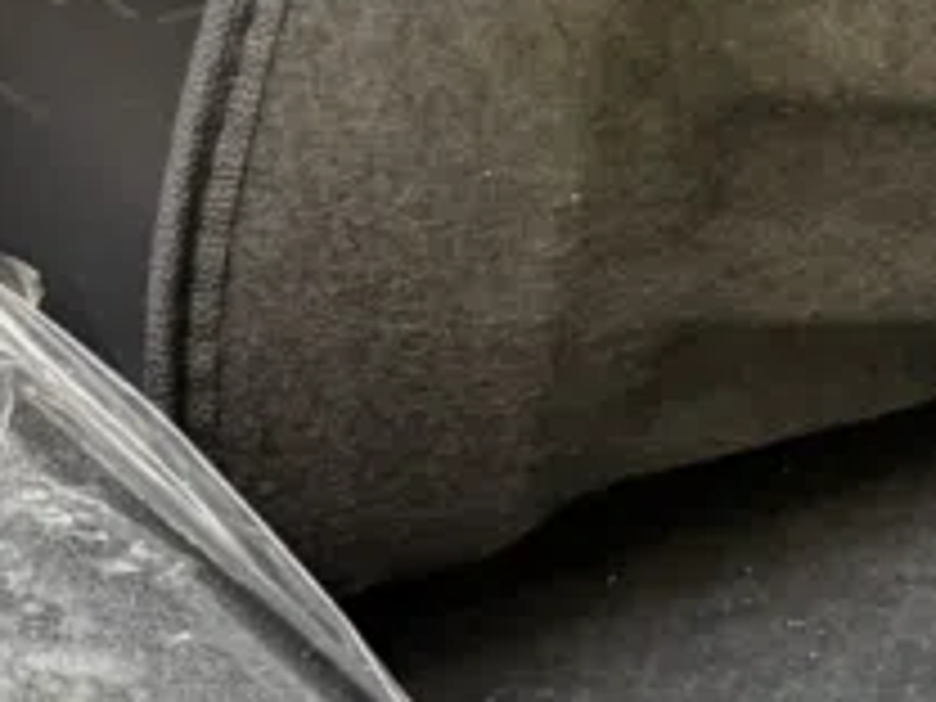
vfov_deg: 19.8
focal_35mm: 74
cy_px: 202
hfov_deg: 22.2
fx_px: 2001
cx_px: 1364
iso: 400
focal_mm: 6.76
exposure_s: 1/50
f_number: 1.78
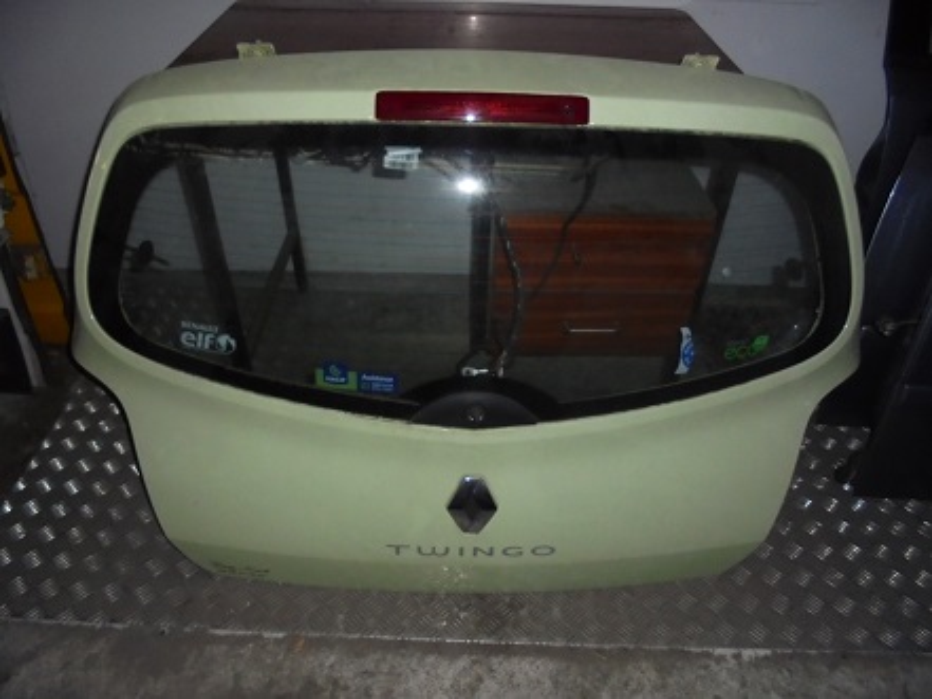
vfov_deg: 53.1
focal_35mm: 26
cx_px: 466
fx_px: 700
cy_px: 350
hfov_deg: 67.3
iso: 320
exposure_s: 1/30
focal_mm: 4.6
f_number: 3.5
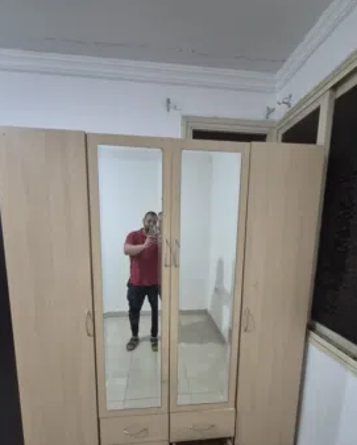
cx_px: 179
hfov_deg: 84.1
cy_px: 258
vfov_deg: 95.9
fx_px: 198
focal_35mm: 15
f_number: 2.2
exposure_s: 1/50
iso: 800
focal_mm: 1.74
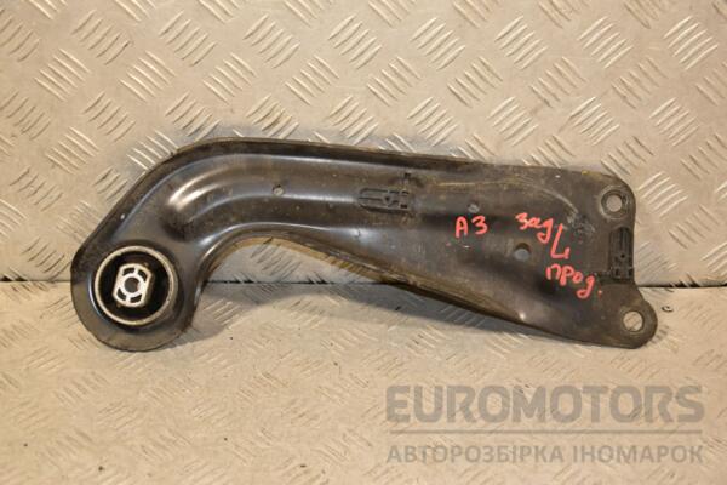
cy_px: 242
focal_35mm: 60
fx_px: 1212
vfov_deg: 22.6
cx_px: 364
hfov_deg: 33.4
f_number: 4.8
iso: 800
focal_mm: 40
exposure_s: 1/160
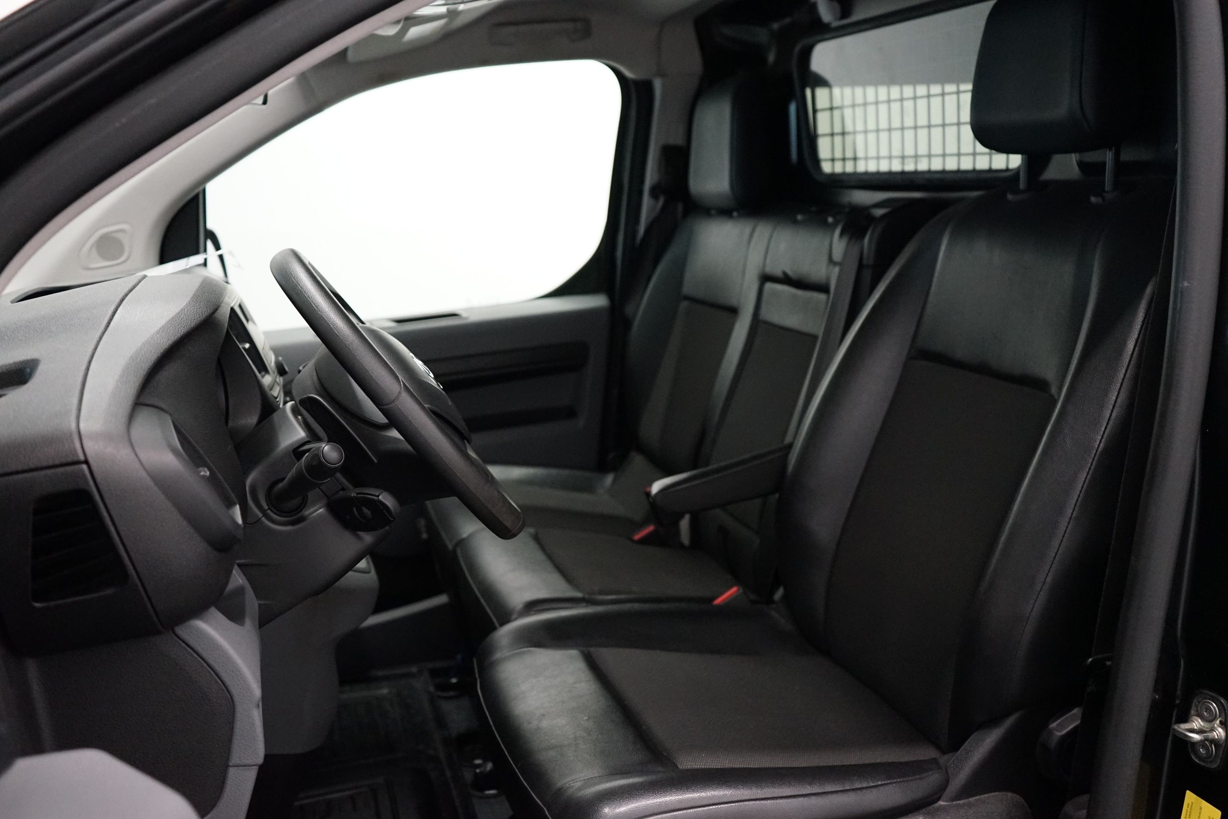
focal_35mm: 32
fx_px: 1092
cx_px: 614
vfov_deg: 41.1
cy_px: 410
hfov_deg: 58.7
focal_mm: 32
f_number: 4
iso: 4000
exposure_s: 1/160
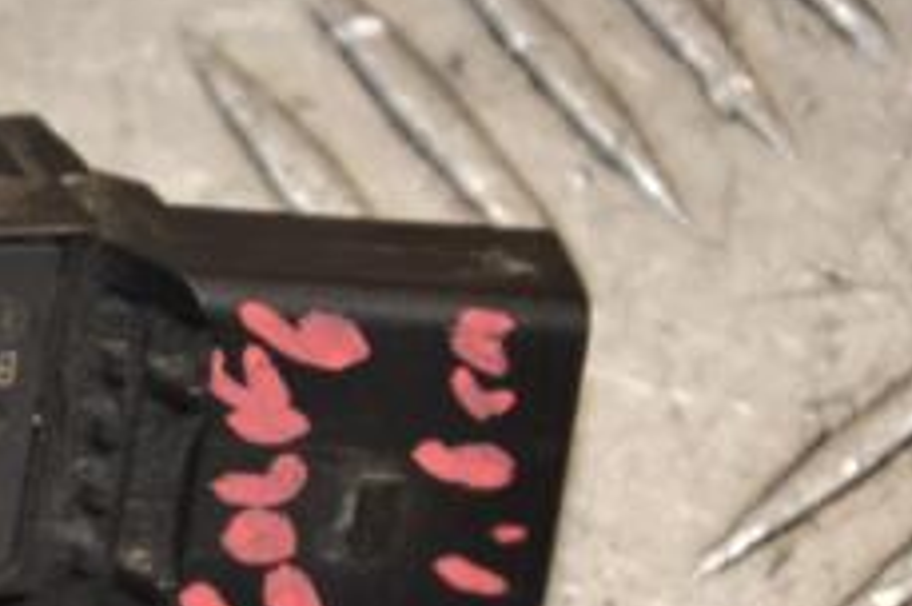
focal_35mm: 362
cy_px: 383
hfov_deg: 5.7
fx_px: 9158
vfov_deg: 3.8
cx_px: -56
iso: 800
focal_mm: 92
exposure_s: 1/200
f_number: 6.3
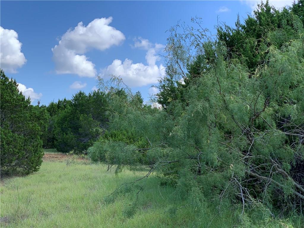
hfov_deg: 36.8
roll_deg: -0.1
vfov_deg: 28.0
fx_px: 457
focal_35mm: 52
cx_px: 152
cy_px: 114
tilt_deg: +5.7
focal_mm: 6
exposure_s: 1/685
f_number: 2.4
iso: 16
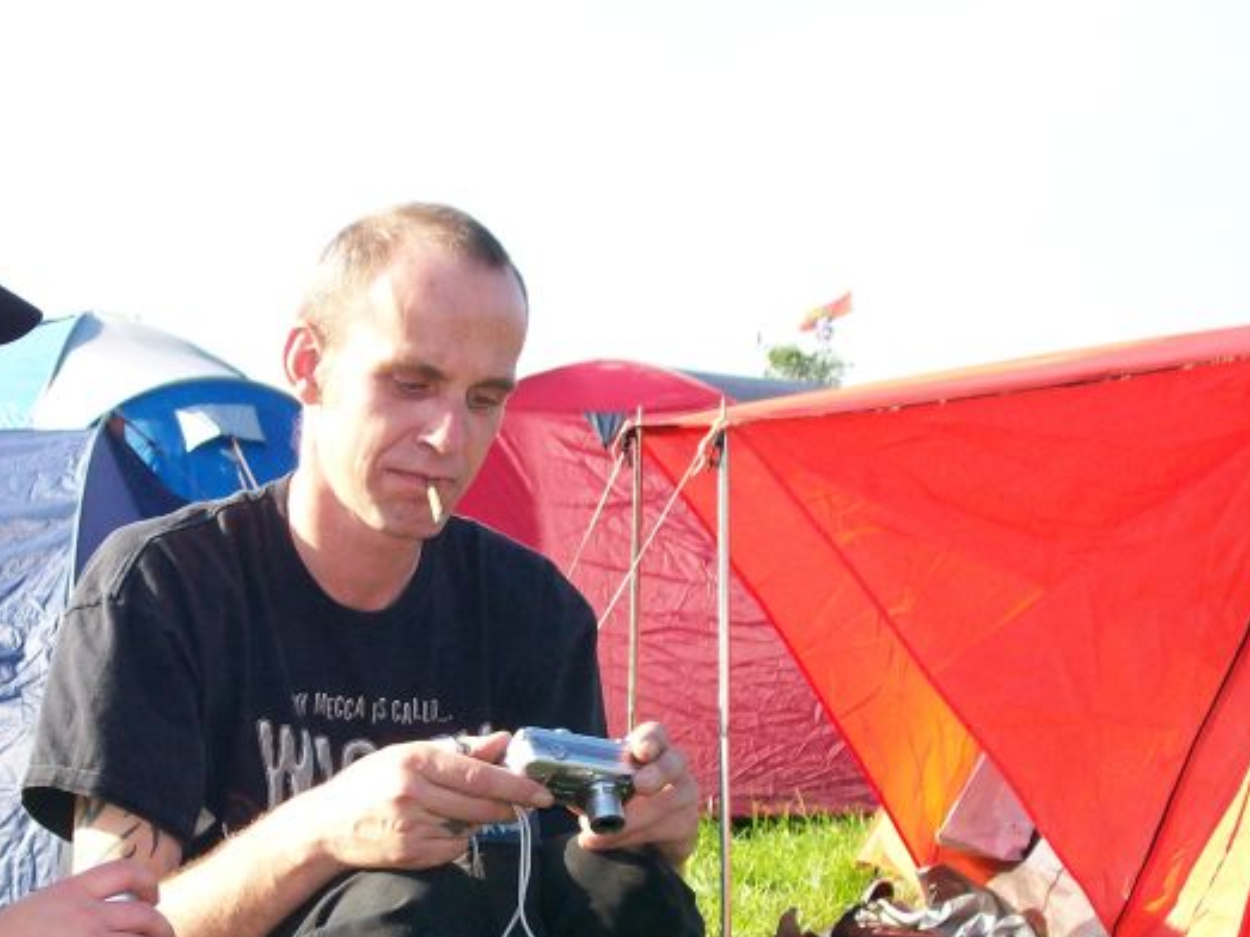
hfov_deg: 18.3
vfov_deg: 13.8
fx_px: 3863
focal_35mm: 107
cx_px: 315
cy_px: 636
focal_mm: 11.6
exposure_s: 1/284
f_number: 3.8
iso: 80
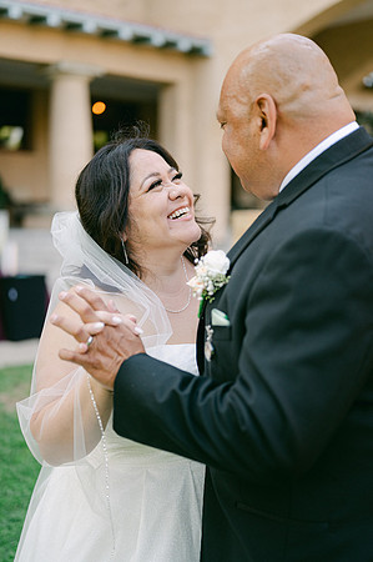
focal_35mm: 50
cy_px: 281
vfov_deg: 39.6
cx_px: 186
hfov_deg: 26.9
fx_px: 779
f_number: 1.8
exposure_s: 1/1250
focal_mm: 50
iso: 640
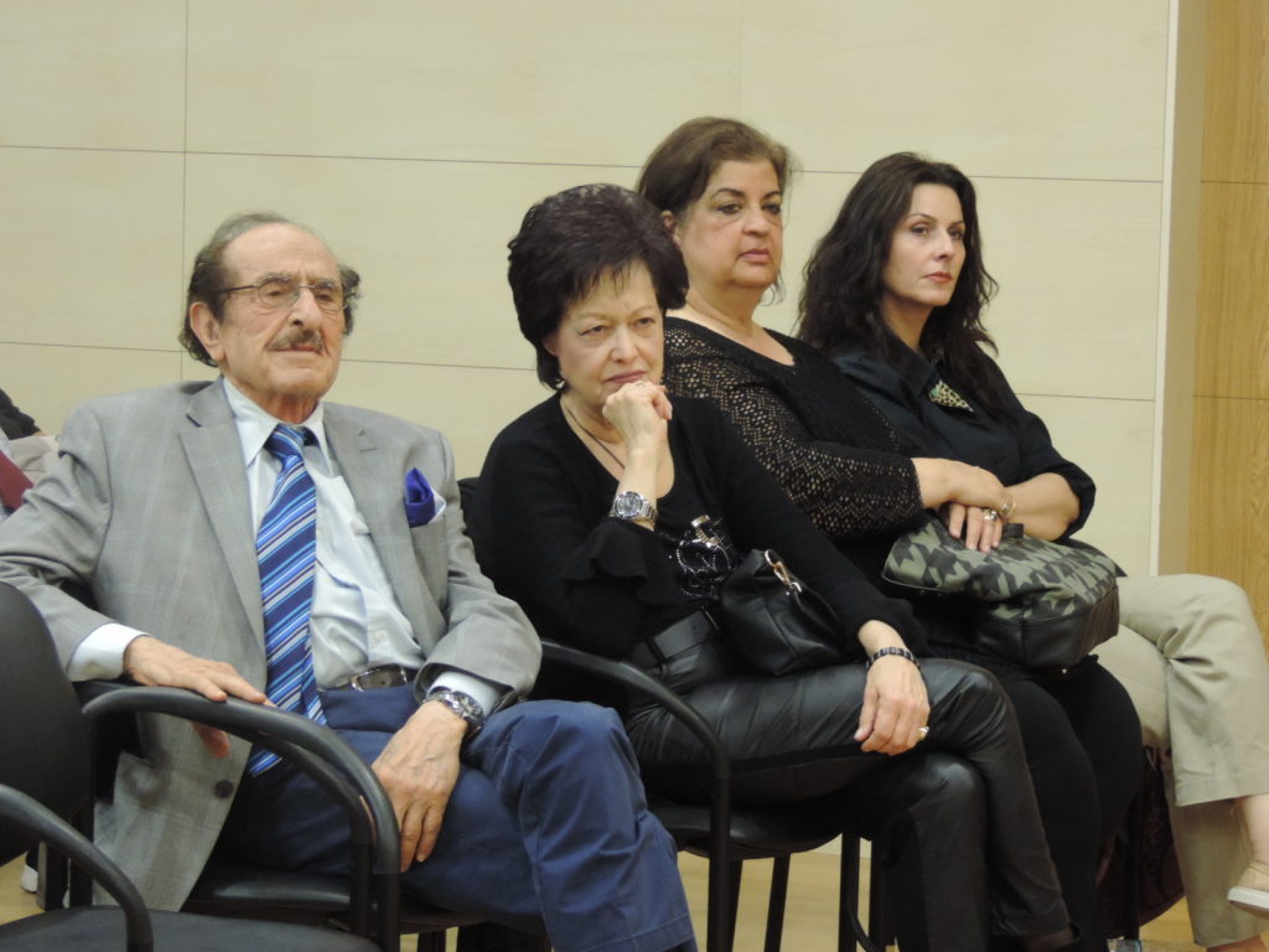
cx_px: 634
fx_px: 4399
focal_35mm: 120
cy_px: 476
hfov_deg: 16.4
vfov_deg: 12.3
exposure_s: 1/20
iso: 800
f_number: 4.2
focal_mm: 21.4
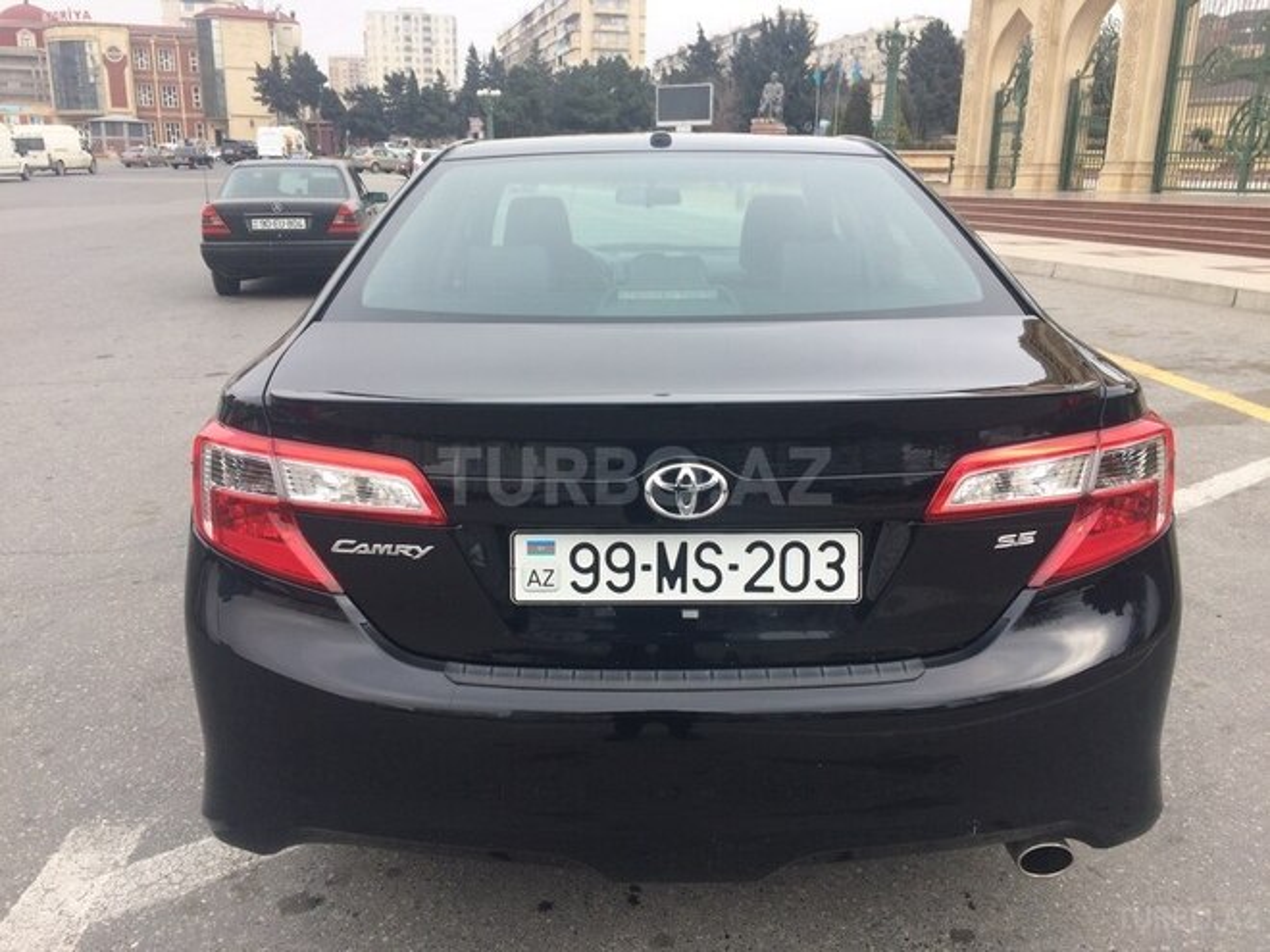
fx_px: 1064
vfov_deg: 48.2
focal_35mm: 29
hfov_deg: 61.7
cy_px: 476
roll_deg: -1.5
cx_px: 635
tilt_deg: -17.3
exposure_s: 1/380
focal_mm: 4.15
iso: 32
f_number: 2.2
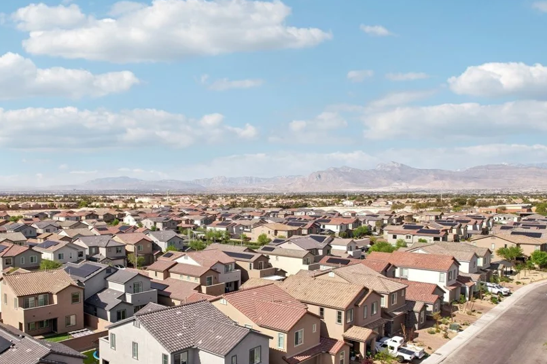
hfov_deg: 64.5
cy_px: 221
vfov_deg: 46.1
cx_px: 204
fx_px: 425
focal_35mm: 28
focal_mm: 8.4
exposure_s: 1/1600
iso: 100
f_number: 2.8
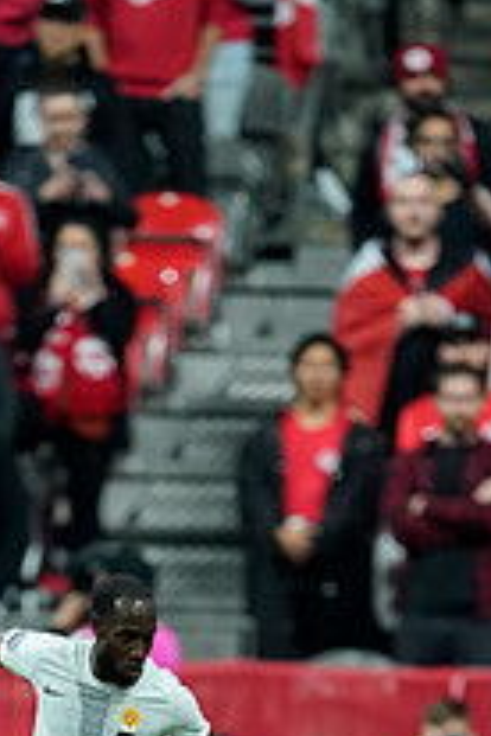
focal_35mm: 1681
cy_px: 825
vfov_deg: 1.2
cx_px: 272
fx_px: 34388
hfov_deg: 0.8
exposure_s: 1/1600
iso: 4000
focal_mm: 600
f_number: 4
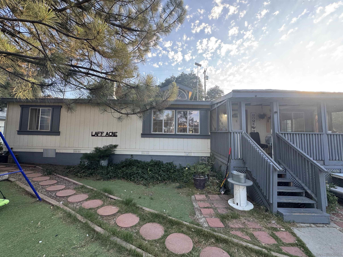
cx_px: 172
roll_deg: -1.3
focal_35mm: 14
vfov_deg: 85.7
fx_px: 139
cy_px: 128
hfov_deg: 102.1
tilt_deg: +3.0
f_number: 2.2
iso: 50
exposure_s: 1/99
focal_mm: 2.22
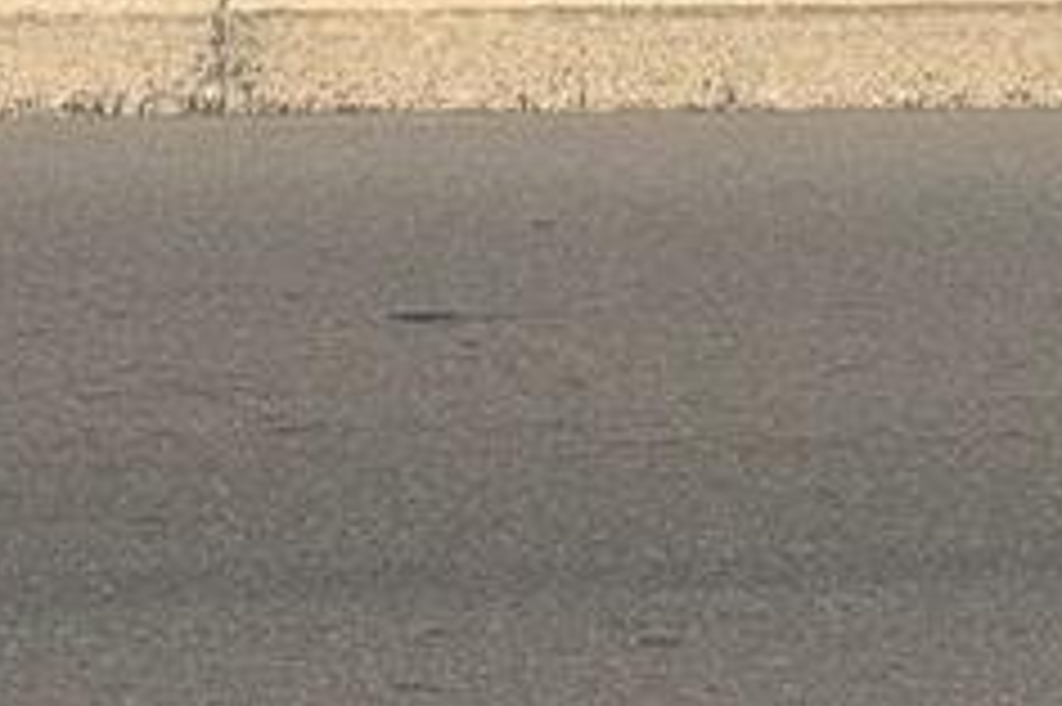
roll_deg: -0.5
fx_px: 6397
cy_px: -899
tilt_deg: +2.1
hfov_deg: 9.4
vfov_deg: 6.1
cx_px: 1026
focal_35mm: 217
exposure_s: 1/4329
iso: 64
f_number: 1.78
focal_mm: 6.76
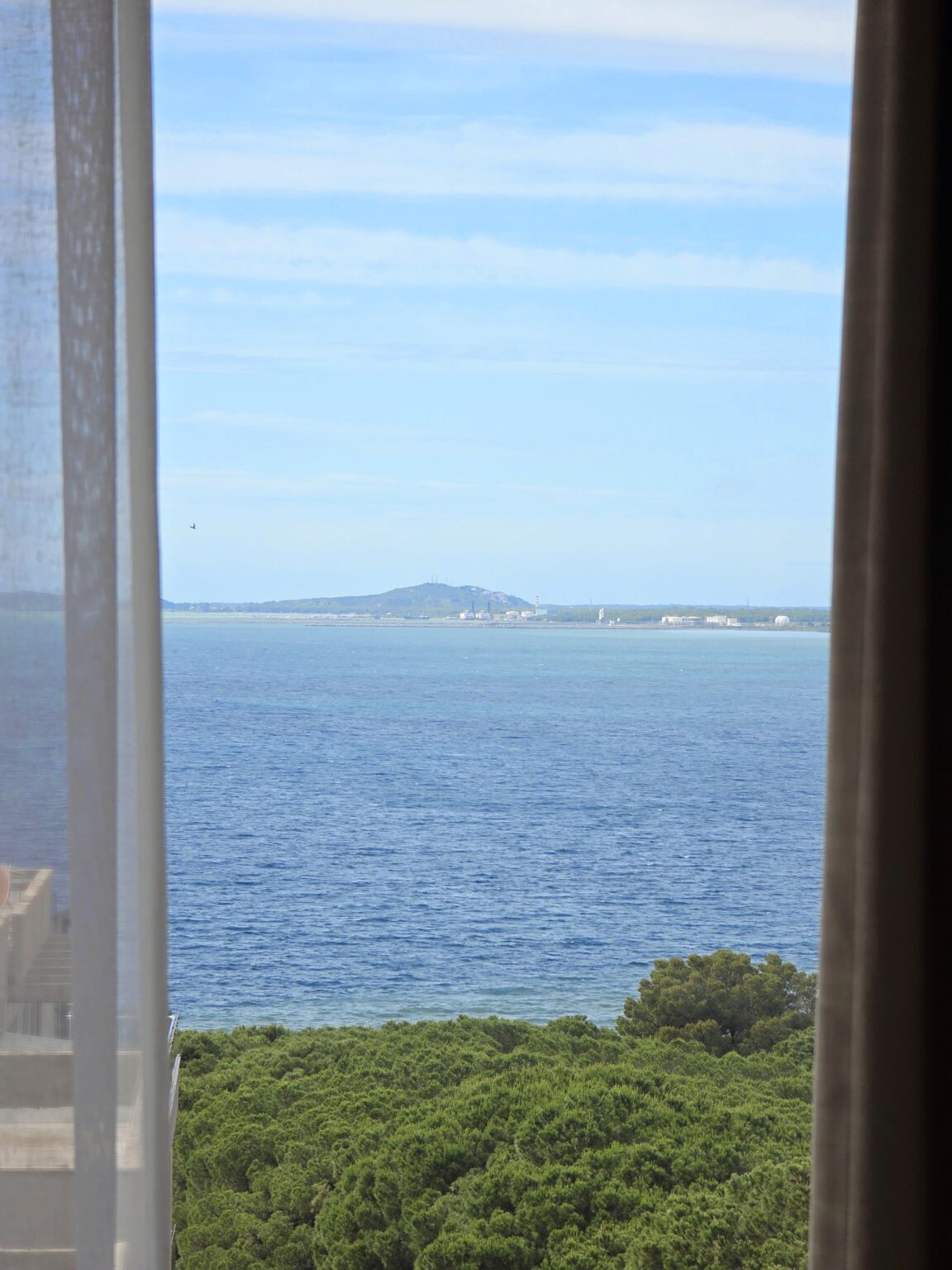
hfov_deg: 12.9
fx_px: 4217
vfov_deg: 17.1
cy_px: 635
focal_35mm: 115
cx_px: 476
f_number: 3.4
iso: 64
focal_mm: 18.6
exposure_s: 1/323
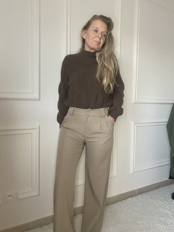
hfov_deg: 53.1
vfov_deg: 67.3
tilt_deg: -3.6
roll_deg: -0.6
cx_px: 87
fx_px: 174
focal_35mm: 26
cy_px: 116
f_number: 1.8
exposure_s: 1/60
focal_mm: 4.25
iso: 400
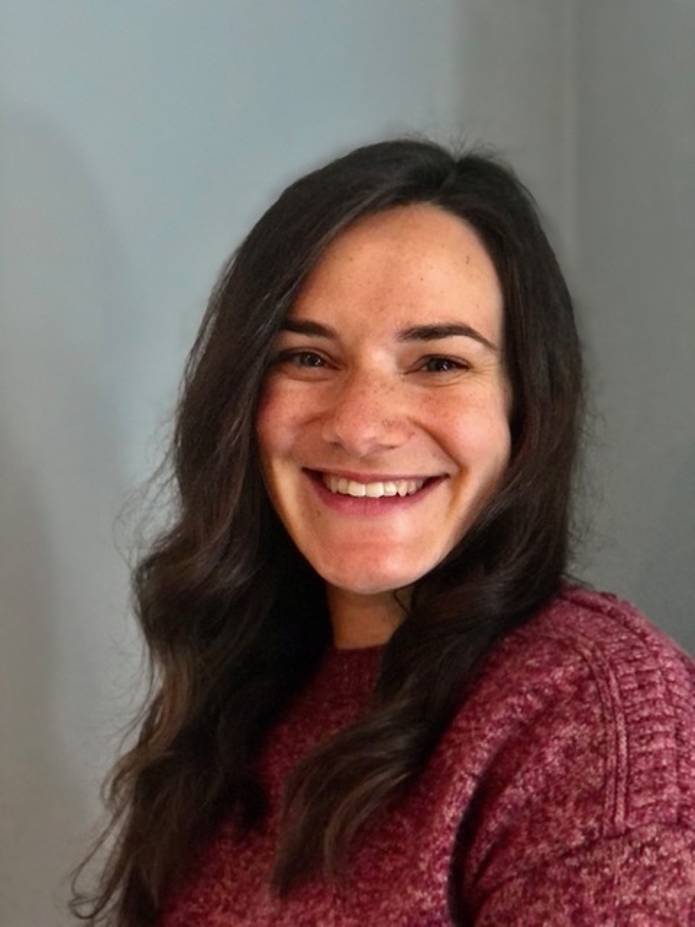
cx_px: 348
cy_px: 464
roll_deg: -1.0
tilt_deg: +3.2
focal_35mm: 57
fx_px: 1526
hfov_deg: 25.7
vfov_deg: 33.8
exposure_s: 1/30
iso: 1000
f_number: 2.8
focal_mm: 6.6
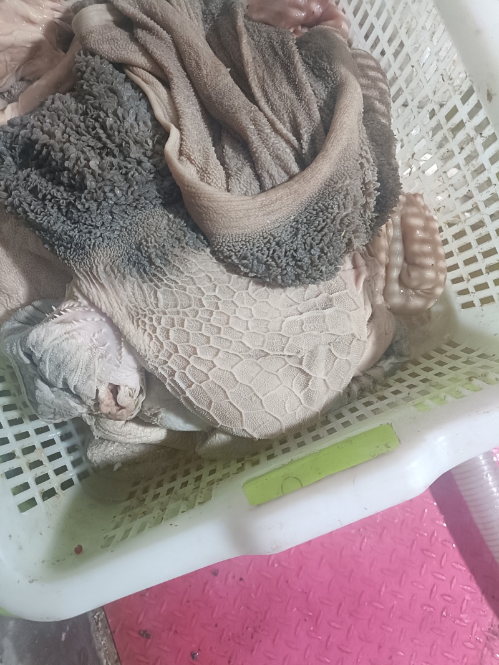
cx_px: 250
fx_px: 481
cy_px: 332
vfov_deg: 69.4
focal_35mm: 25
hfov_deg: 54.9
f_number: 1.7
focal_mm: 4.7
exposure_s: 1/50
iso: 1787
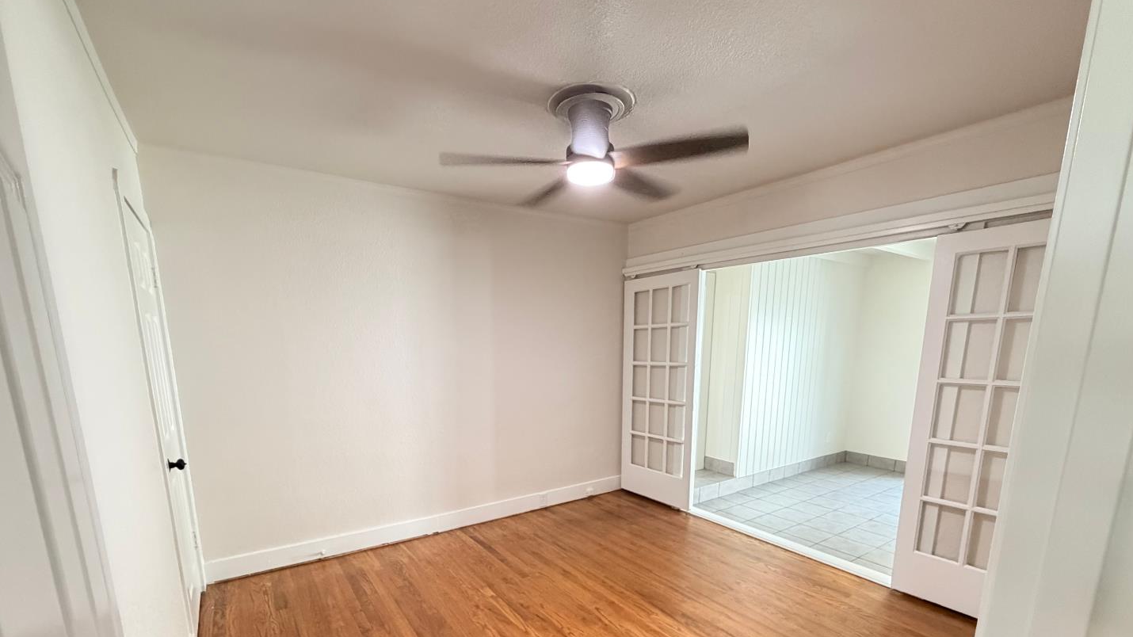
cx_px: 556
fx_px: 481
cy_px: 439
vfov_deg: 64.8
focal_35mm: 16
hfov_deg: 99.4
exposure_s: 1/60
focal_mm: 2.22
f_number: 2.2
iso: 640
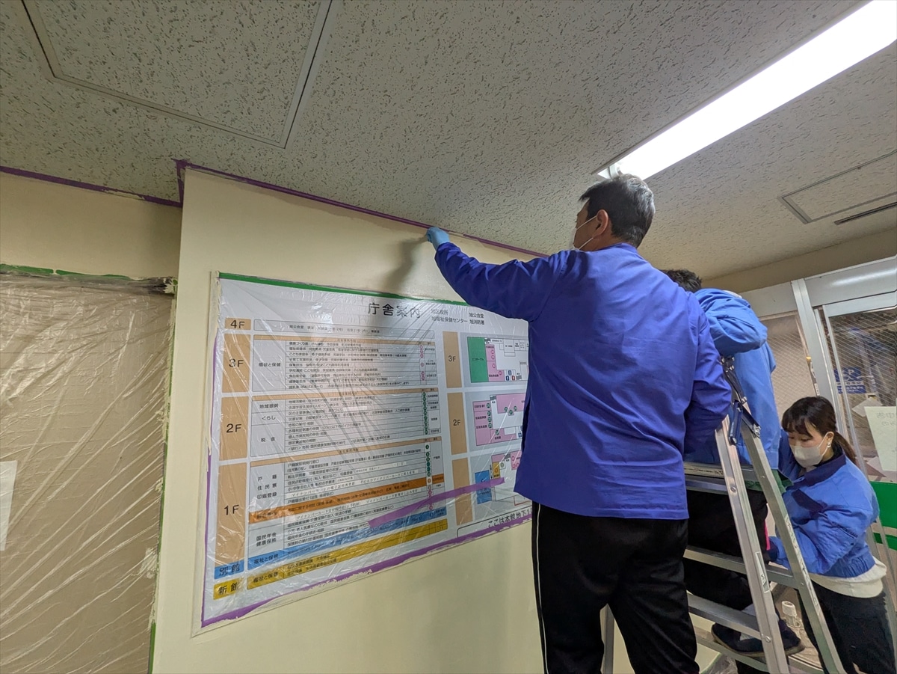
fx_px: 363
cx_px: 448
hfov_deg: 102.0
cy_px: 337
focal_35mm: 14
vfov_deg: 85.7
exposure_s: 1/50
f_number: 2.2
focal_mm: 1.83
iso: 153
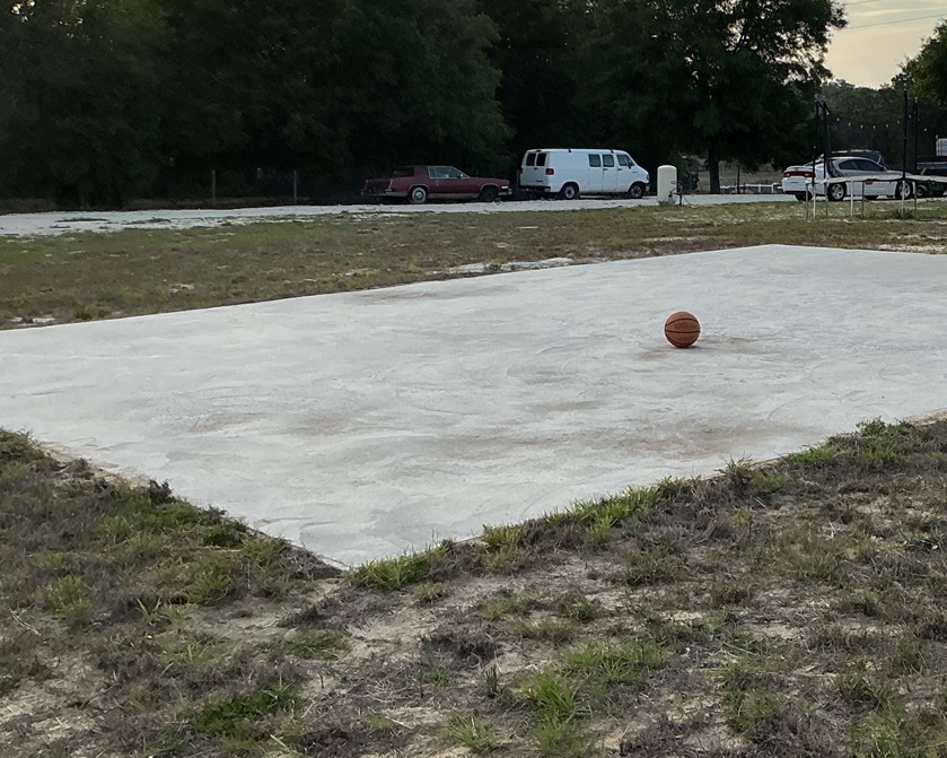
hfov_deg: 33.8
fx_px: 1513
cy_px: 226
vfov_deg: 27.8
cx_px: 748
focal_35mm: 54
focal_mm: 3
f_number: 1.8
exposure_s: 1/962
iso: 25
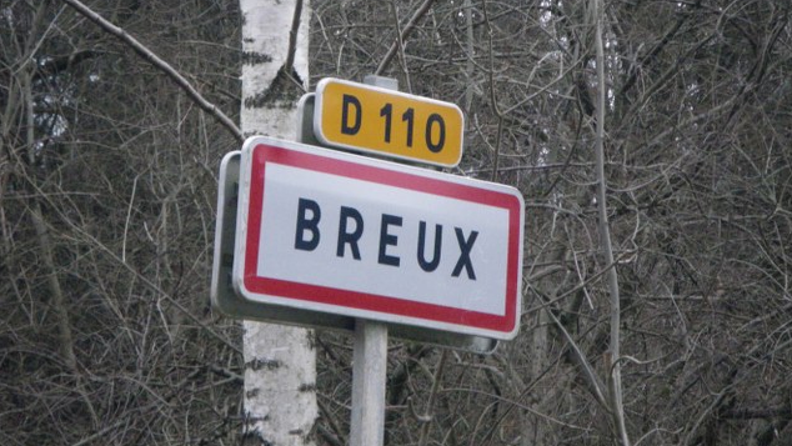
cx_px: 397
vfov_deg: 7.9
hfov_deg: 14.0
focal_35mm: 154
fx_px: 3235
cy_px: 154
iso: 500
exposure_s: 1/250
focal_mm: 25
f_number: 5.5
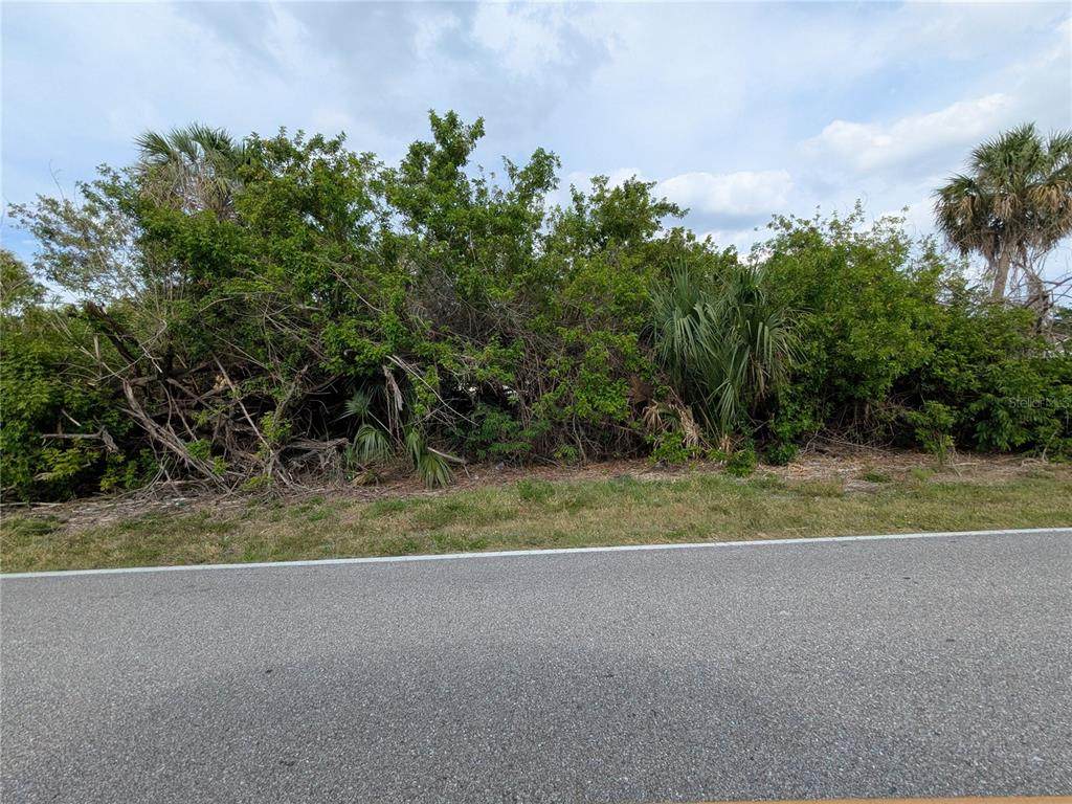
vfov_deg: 78.1
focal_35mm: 16
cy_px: 402
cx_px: 536
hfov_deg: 94.5
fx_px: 495
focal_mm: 2.35
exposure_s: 1/1081
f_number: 2.2
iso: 49
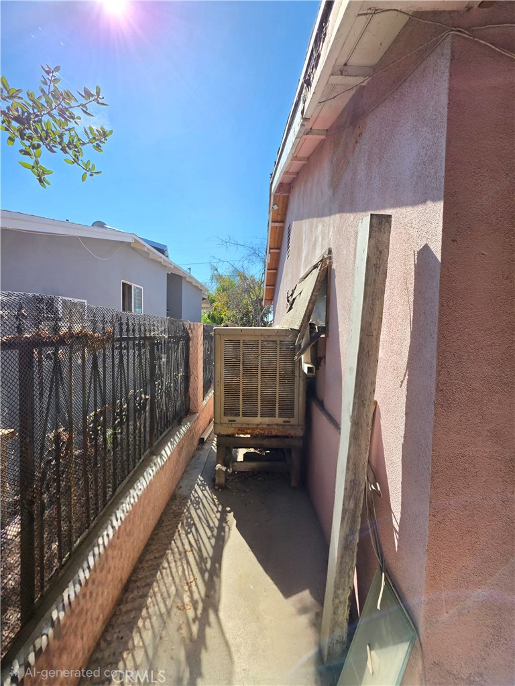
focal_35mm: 13
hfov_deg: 89.9
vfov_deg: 106.2
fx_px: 258
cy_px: 343
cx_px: 258
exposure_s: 1/2000
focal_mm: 2.2
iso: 64
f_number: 1.9
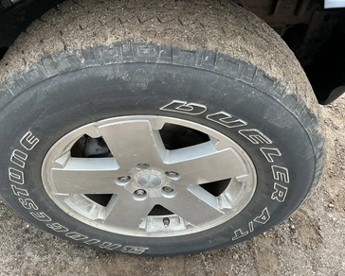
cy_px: 140
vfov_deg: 48.6
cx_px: 157
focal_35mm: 30
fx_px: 307
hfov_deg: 58.6
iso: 20
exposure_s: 1/122
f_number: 1.8
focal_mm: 3
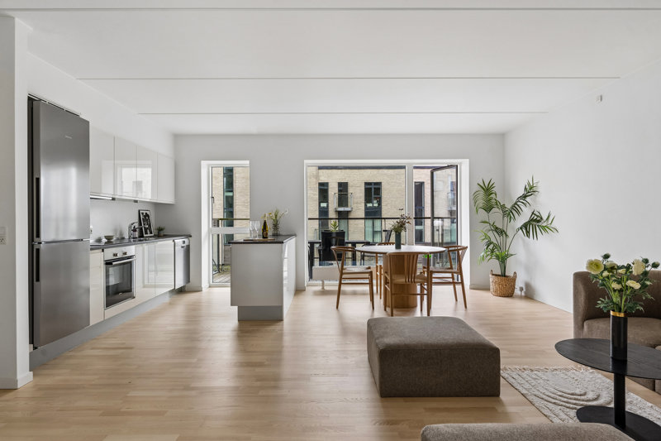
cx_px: 330
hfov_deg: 82.6
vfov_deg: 60.7
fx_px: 376
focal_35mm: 20
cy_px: 220
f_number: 8
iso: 800
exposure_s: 1/20
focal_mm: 20.5
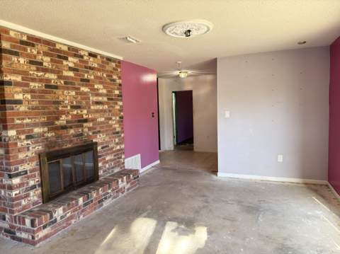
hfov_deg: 71.7
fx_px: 235
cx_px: 170
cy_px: 127
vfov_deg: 56.7
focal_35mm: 24
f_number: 1.78
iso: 200
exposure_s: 1/102
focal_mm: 6.76
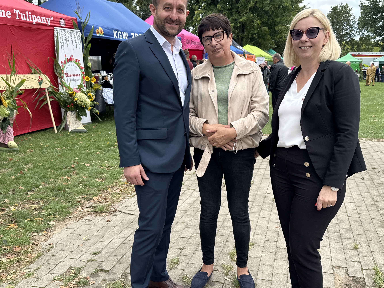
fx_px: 399
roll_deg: +0.4
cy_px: 160
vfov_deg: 39.6
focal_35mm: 36
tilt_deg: -12.7
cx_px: 214
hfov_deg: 51.2
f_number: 1.78
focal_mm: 6.76
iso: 80
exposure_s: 1/1311
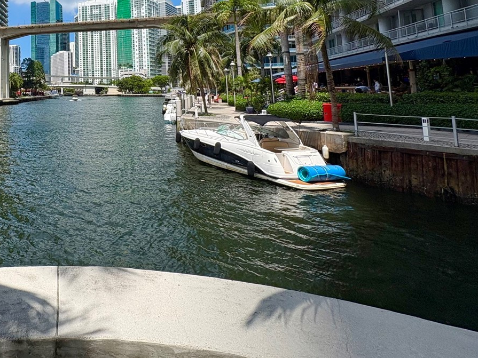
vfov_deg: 50.4
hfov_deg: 60.5
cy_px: 55
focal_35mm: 25
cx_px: 62
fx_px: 345
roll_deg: +2.2
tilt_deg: +6.5
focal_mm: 2.22
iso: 50
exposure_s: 1/2342
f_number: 2.2
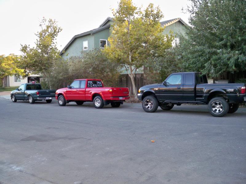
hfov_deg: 52.6
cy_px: 92
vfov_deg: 40.7
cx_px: 123
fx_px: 249
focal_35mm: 35
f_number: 3.1
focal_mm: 6.3
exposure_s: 1/60
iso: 125
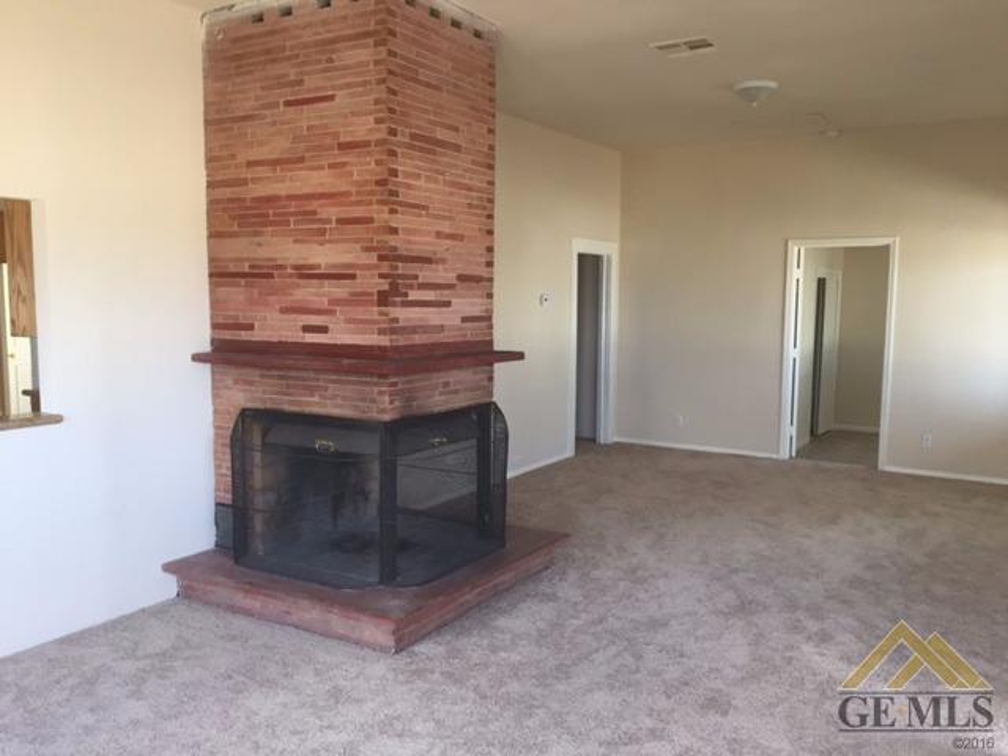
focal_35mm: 29
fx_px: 844
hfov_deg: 61.7
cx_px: 504
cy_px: 378
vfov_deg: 48.2
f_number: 2.2
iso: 32
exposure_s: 1/40
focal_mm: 4.15
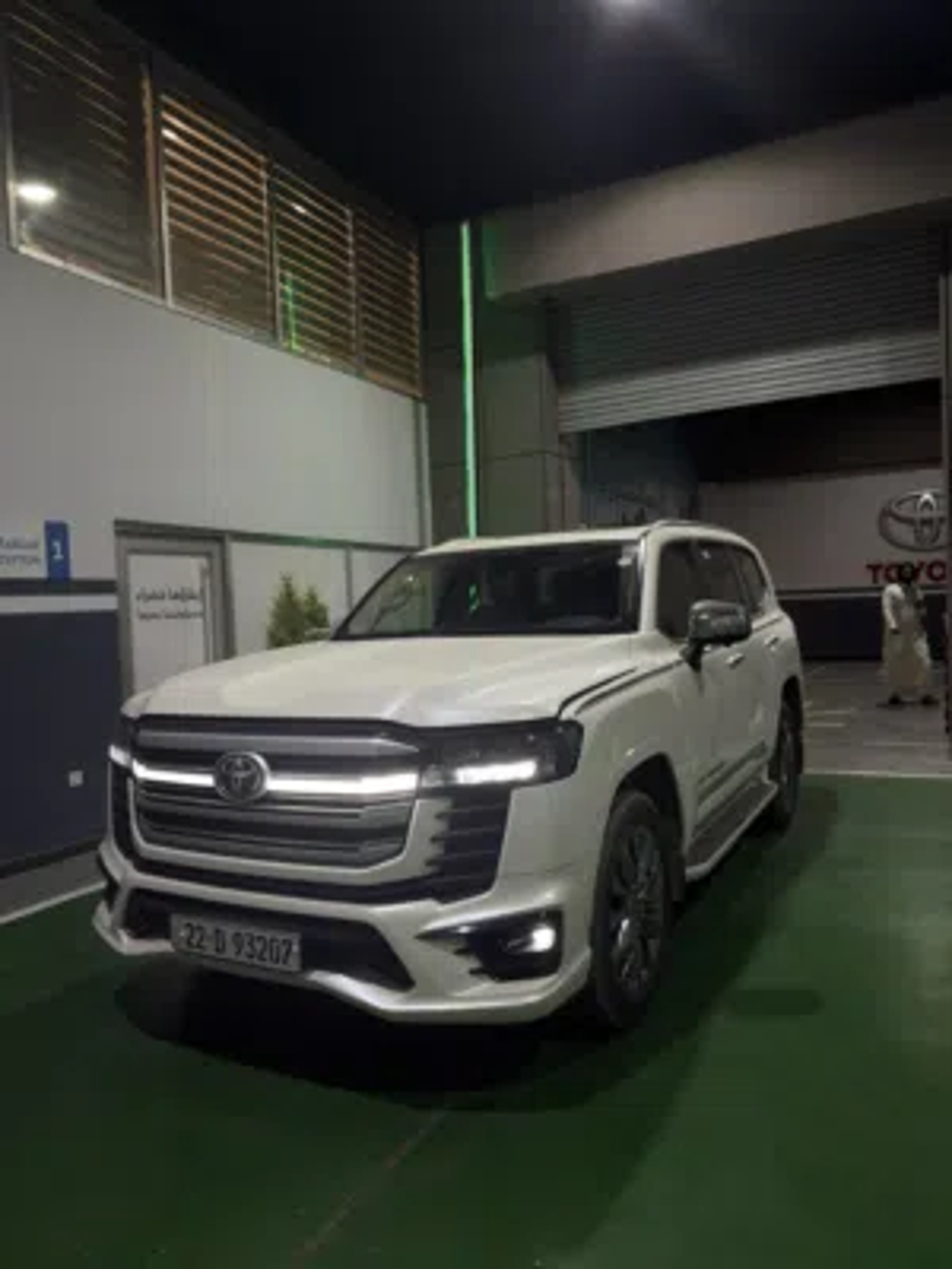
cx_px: 476
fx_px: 880
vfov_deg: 71.6
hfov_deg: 56.8
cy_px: 634
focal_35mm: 24
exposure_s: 1/100
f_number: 1.78
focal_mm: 6.76
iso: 80
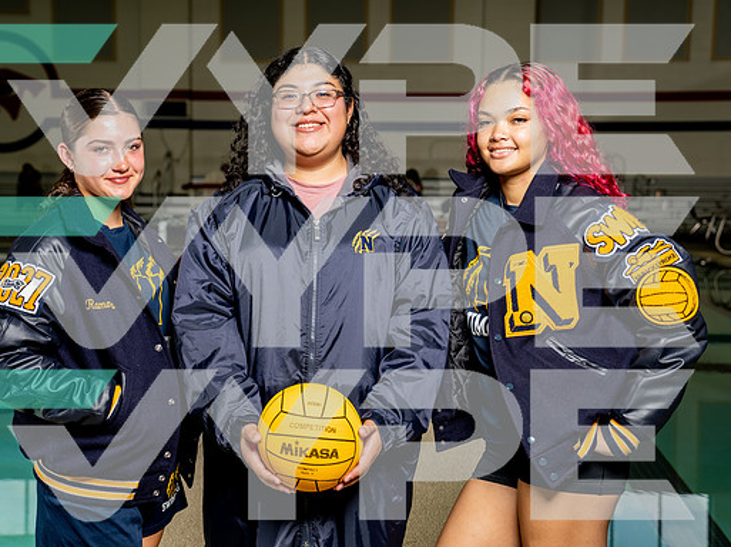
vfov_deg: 24.0
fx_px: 1287
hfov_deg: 31.7
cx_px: 336
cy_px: 273
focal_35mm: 61
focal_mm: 53
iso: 100
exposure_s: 1/250
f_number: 4.5
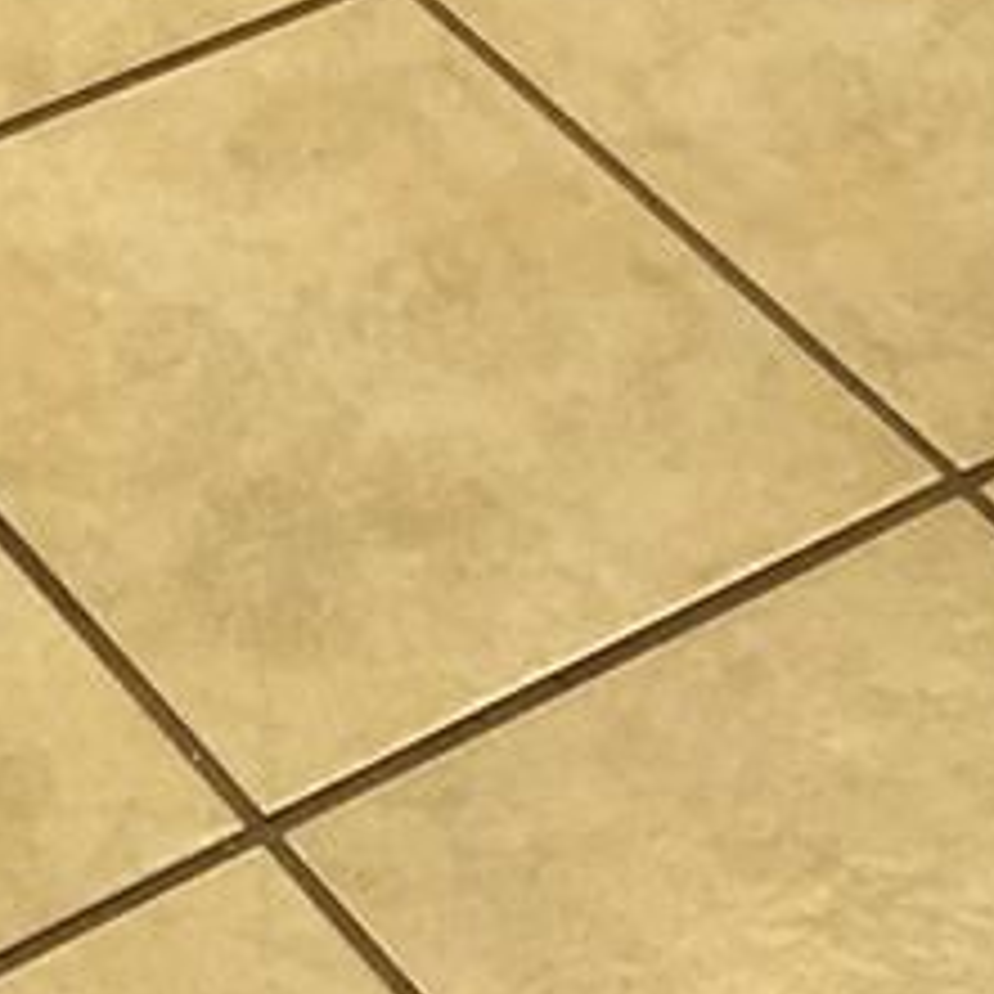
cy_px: -2370
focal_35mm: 172
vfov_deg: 8.1
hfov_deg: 9.8
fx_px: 5588
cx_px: -526
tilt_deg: -15.3
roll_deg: -1.8
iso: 40
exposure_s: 1/20
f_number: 1.8
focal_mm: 3.99
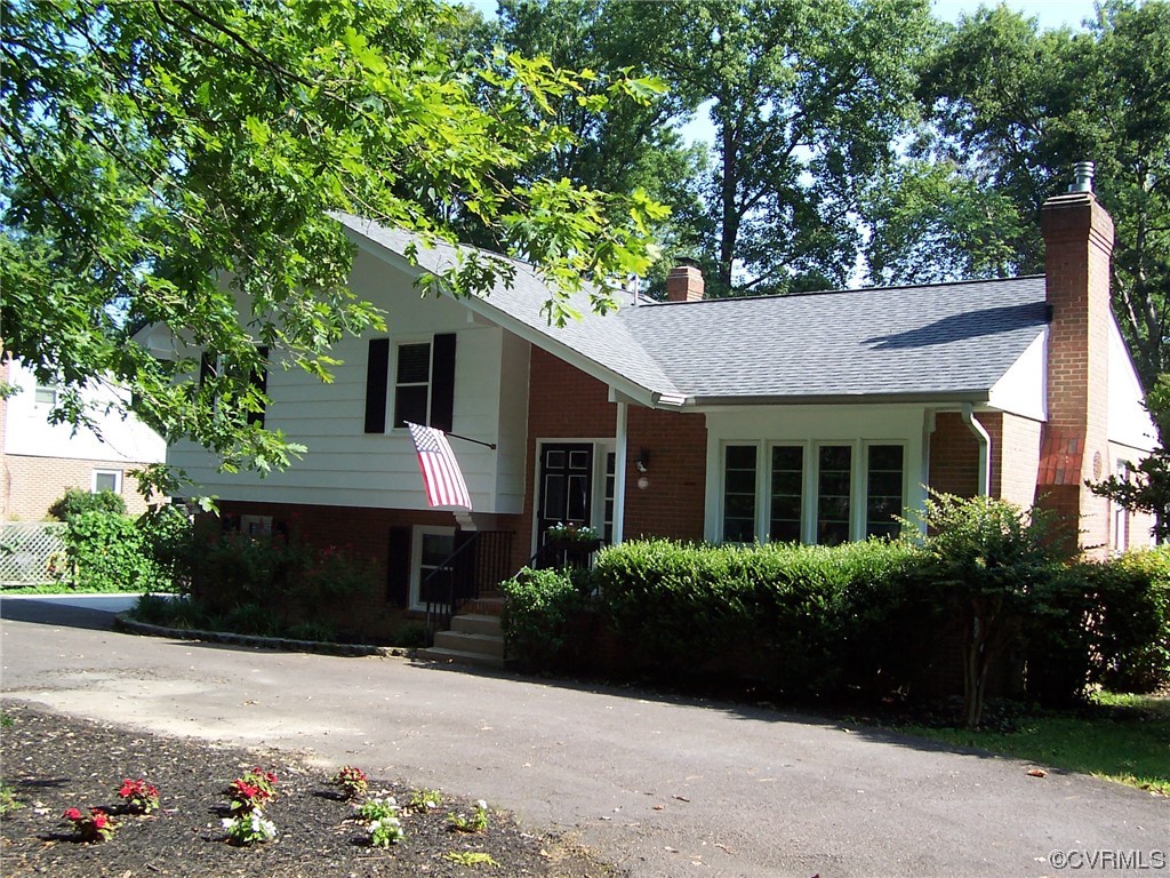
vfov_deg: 38.7
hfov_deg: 50.1
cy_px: 439
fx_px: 1251
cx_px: 585
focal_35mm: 37
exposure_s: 1/500
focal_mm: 5.6
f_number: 2.8
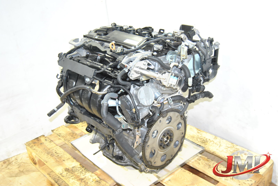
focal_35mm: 39
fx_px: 302
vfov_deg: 34.3
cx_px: 139
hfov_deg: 49.5
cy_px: 93
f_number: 5
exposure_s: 1/60
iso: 800
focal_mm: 26
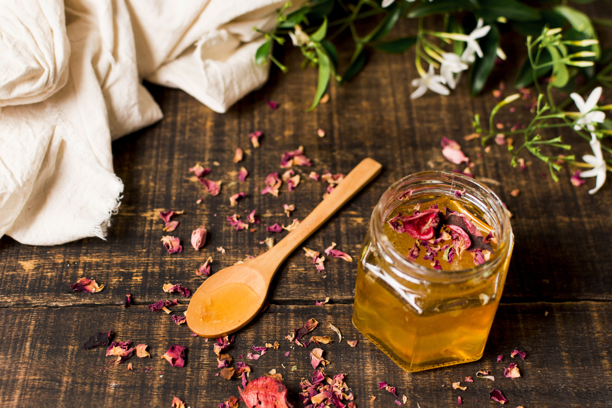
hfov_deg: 37.8
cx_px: 306
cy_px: 204
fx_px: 892
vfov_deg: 25.8
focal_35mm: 52
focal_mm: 35
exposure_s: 1/160
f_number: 3.2
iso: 250
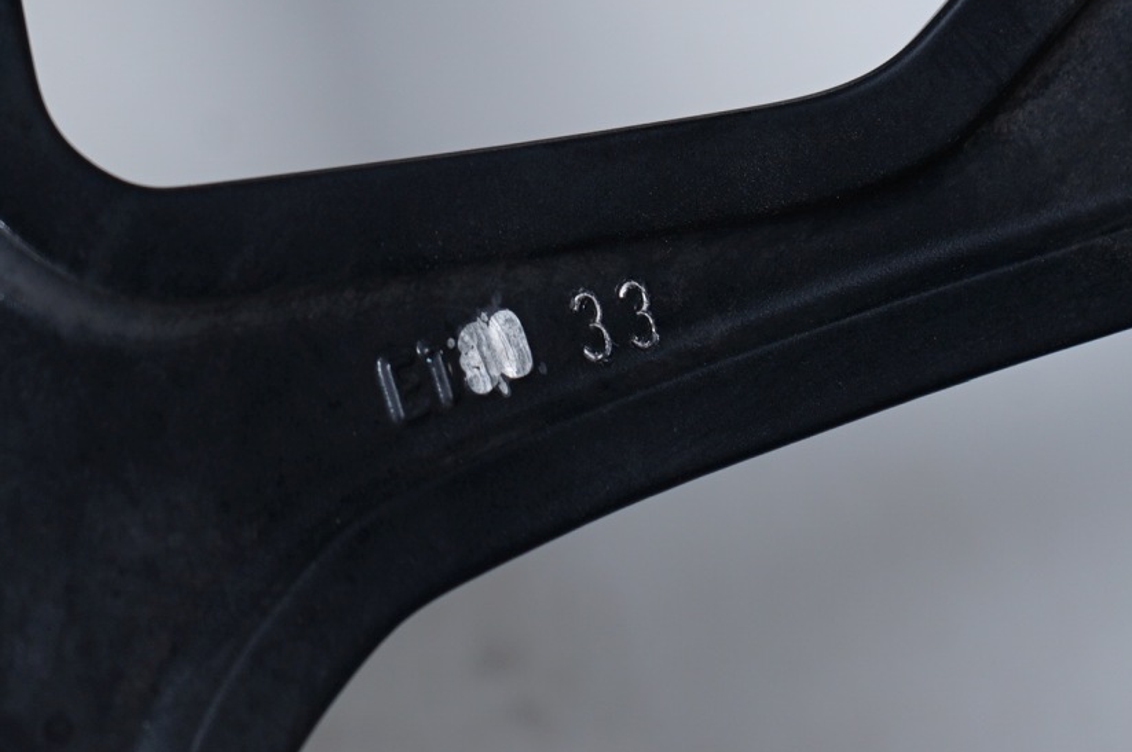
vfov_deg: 12.0
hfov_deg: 18.2
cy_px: -58
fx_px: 3518
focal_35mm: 112
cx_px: 374
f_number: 5.6
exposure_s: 1/125
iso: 250
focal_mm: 48
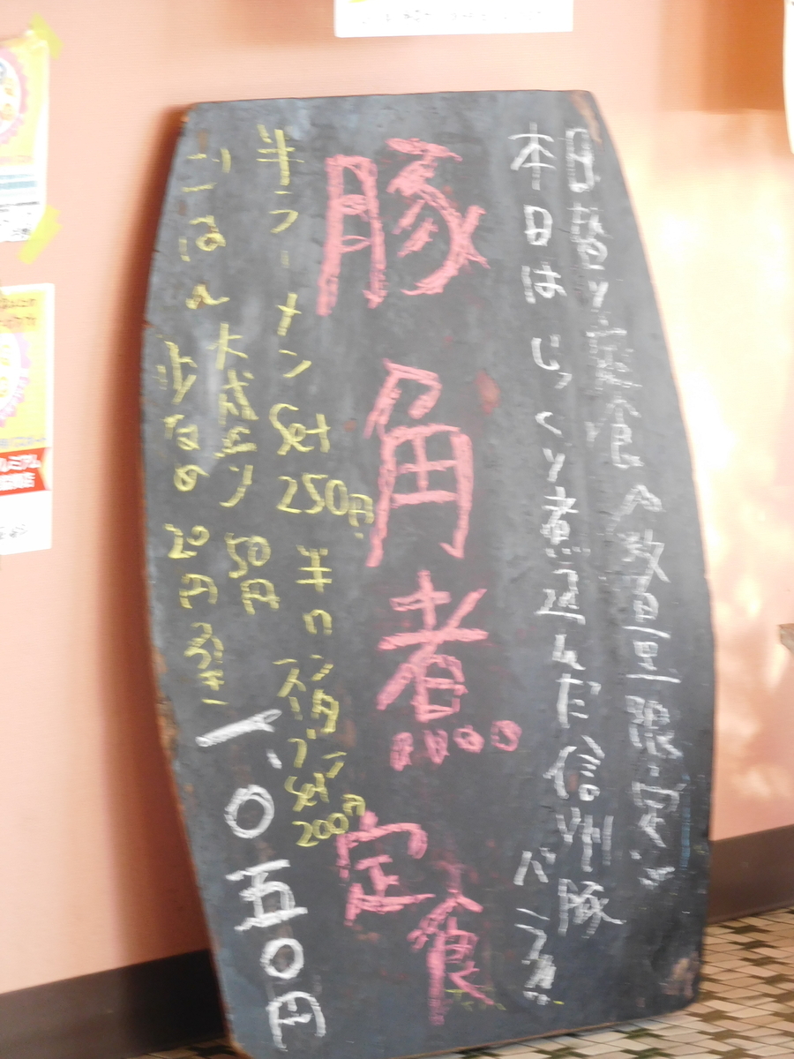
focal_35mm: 180
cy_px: 530
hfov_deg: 8.2
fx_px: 5505
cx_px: 397
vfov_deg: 11.0
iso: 320
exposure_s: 1/30
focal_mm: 32.1
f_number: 5.3
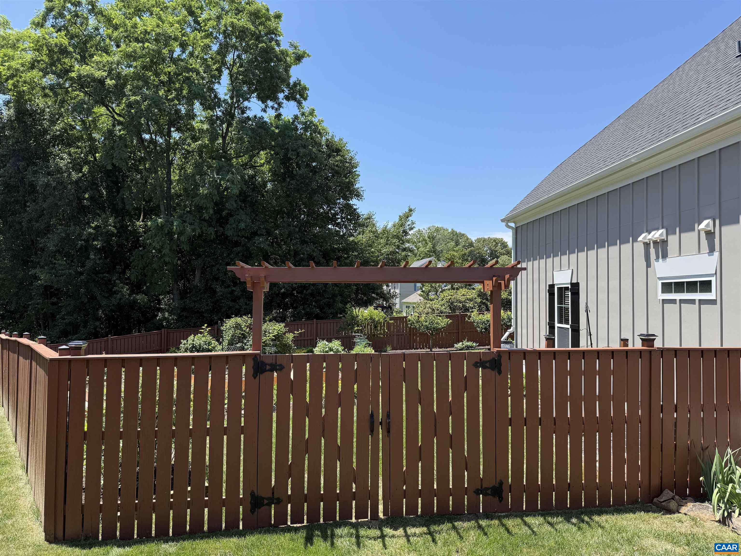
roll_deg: -1.0
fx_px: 514
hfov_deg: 71.6
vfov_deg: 56.8
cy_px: 278
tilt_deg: +2.2
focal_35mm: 24
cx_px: 370
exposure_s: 1/2299
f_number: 1.78
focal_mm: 6.76
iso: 80
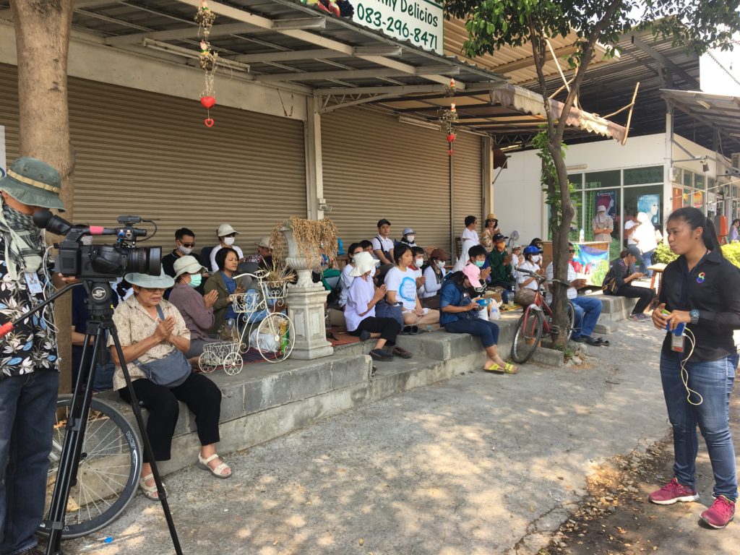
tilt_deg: -1.8
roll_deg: +1.4
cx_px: 370
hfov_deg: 61.7
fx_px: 620
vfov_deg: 48.2
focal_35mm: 29
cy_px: 278
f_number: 2.2
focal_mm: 4.15
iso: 25
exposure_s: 1/267
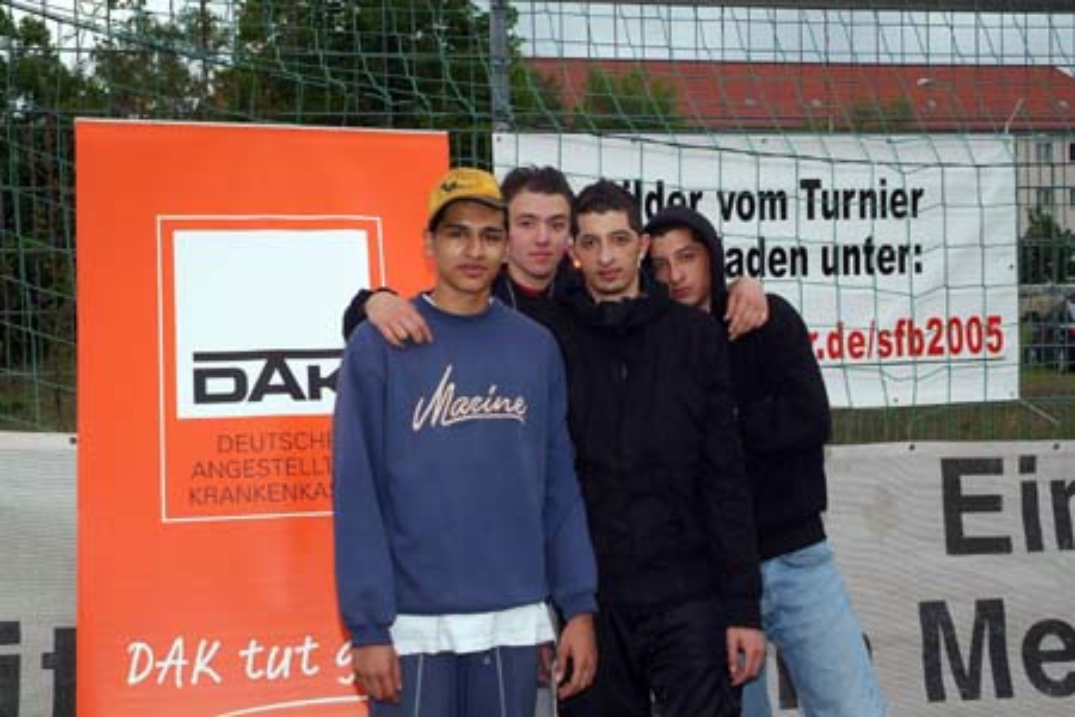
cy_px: 358
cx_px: 538
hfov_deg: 37.5
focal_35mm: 53
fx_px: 1583
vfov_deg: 25.5
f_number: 13
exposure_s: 1/125
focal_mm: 35
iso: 400
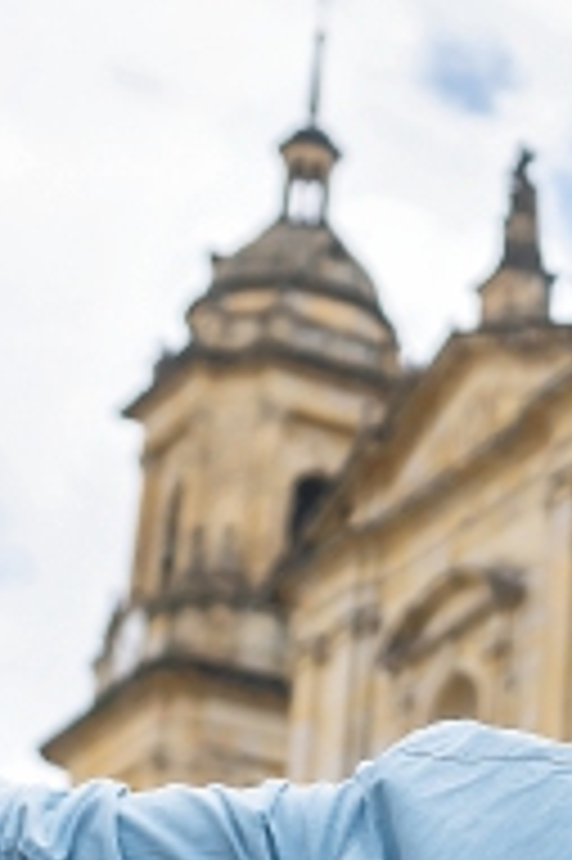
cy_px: 570
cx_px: 1031
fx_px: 3104
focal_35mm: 130
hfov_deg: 10.0
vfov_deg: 15.7
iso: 50
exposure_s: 1/1250
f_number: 2.8
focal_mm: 31
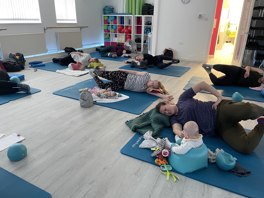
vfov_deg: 53.1
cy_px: 99
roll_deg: -0.9
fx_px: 198
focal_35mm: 26
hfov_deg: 67.3
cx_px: 132
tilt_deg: -21.0
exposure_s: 1/33
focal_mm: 4.2
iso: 400
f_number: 1.6
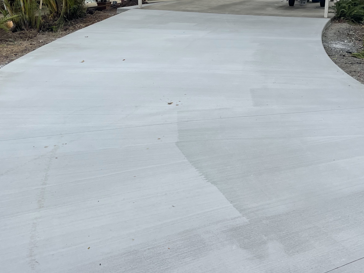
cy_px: 86
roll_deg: +0.2
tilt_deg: -16.4
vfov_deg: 31.9
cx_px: 194
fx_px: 473
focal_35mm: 45
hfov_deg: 42.1
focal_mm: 4.2
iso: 32
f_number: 1.6
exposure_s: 1/2020
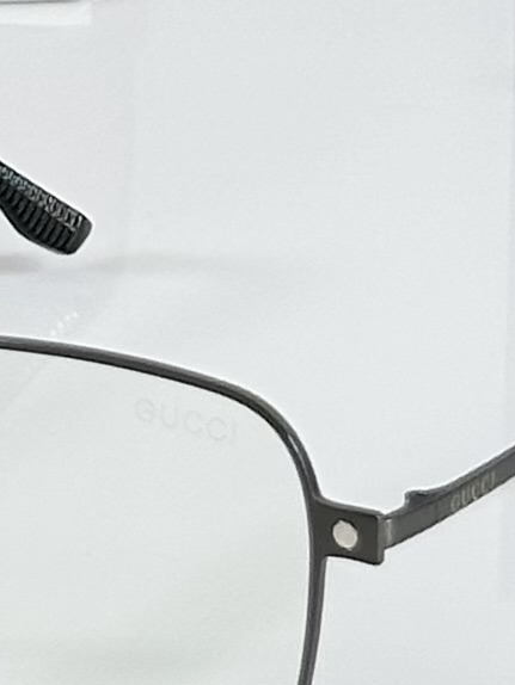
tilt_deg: -9.4
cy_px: -955
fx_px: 6680
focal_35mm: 337
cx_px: -115
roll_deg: +0.3
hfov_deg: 4.4
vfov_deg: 5.7
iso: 64
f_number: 1.78
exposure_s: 1/100
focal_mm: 6.86
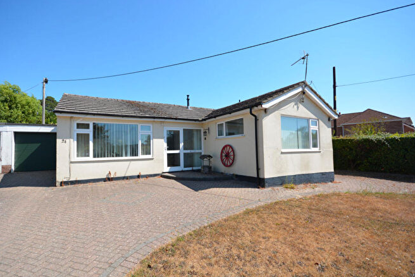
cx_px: 197
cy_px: 142
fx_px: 185
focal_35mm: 16
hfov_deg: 96.6
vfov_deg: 73.8
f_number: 8
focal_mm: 10
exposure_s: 1/250
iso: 110
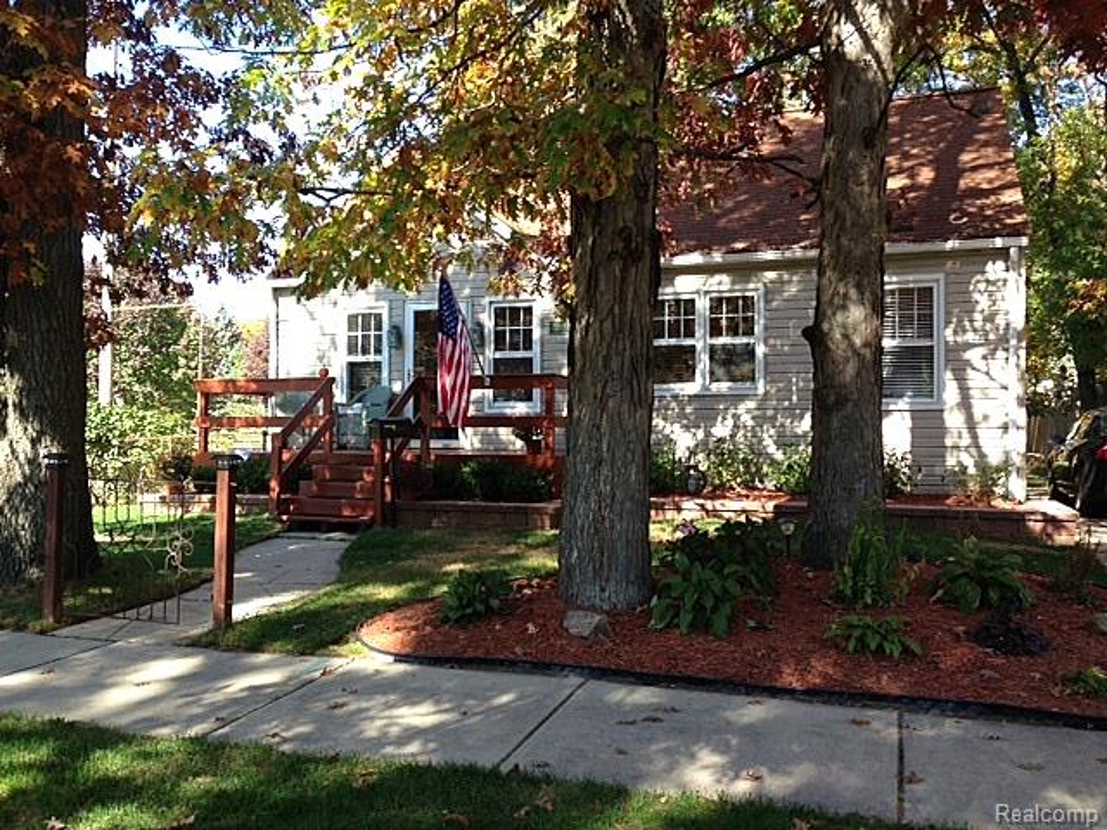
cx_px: 554
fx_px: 1055
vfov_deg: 42.9
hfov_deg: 55.4
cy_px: 415
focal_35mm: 33
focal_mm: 4.13
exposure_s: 1/224
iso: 50
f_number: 2.4
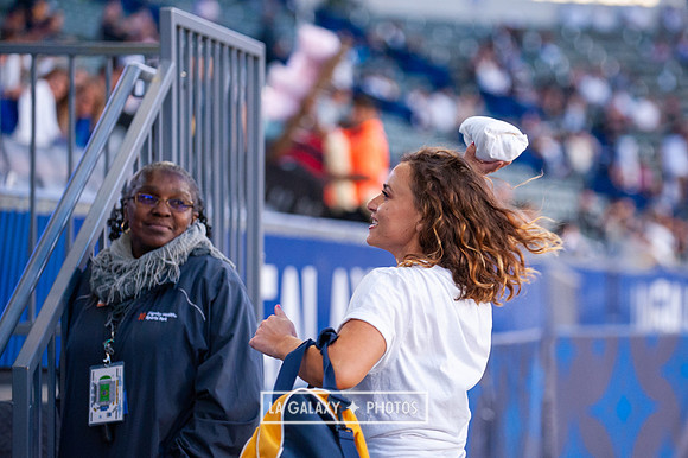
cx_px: 437
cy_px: 235
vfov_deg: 8.3
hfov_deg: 12.4
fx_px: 3173
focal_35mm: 166
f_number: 2.8
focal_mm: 130
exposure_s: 1/640
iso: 1600
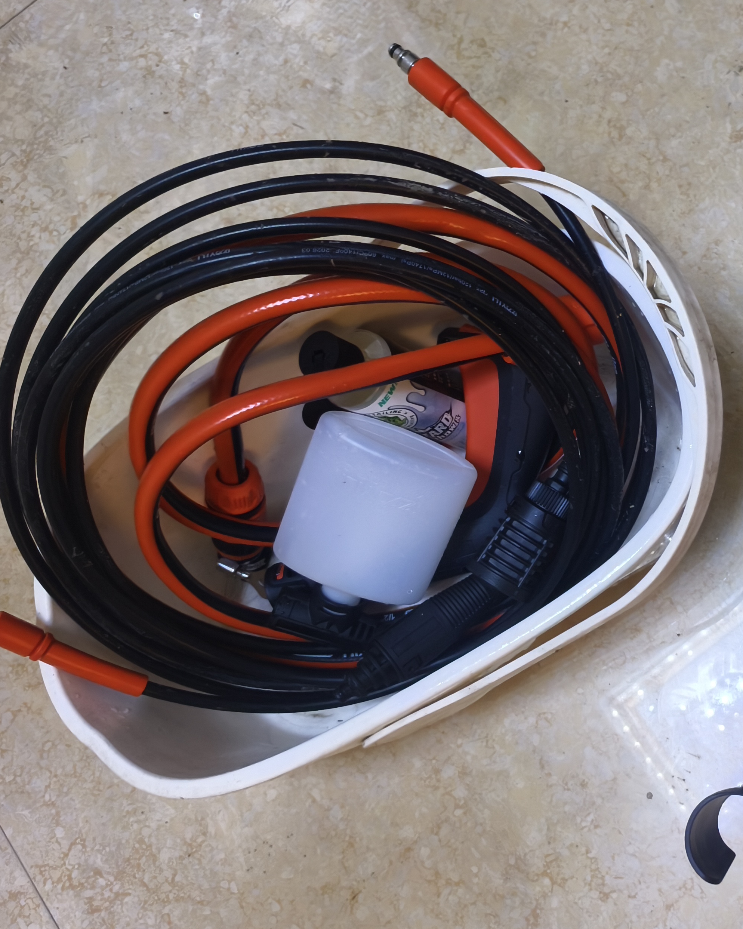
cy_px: 480
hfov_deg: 37.2
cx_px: 686
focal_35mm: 37
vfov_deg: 49.1
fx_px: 1017
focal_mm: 5.6
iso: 1627
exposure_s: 1/100
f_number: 1.57
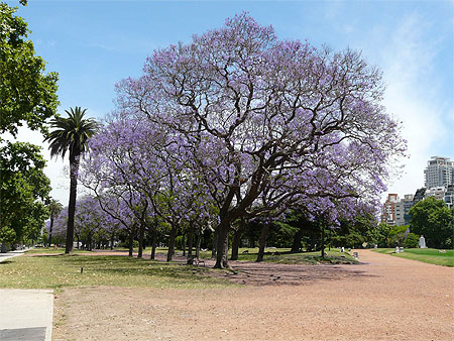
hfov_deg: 51.3
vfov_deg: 39.7
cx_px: 227
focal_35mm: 36
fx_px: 472
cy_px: 170
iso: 100
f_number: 5.6
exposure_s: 1/320
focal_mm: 5.9
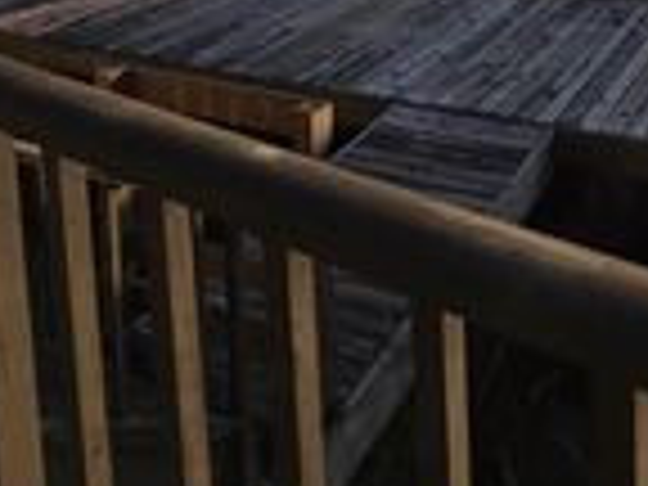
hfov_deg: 40.2
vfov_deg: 26.0
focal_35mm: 45
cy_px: -191
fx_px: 842
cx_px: 526
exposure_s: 1/832
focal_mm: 2.2
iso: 16
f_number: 1.9
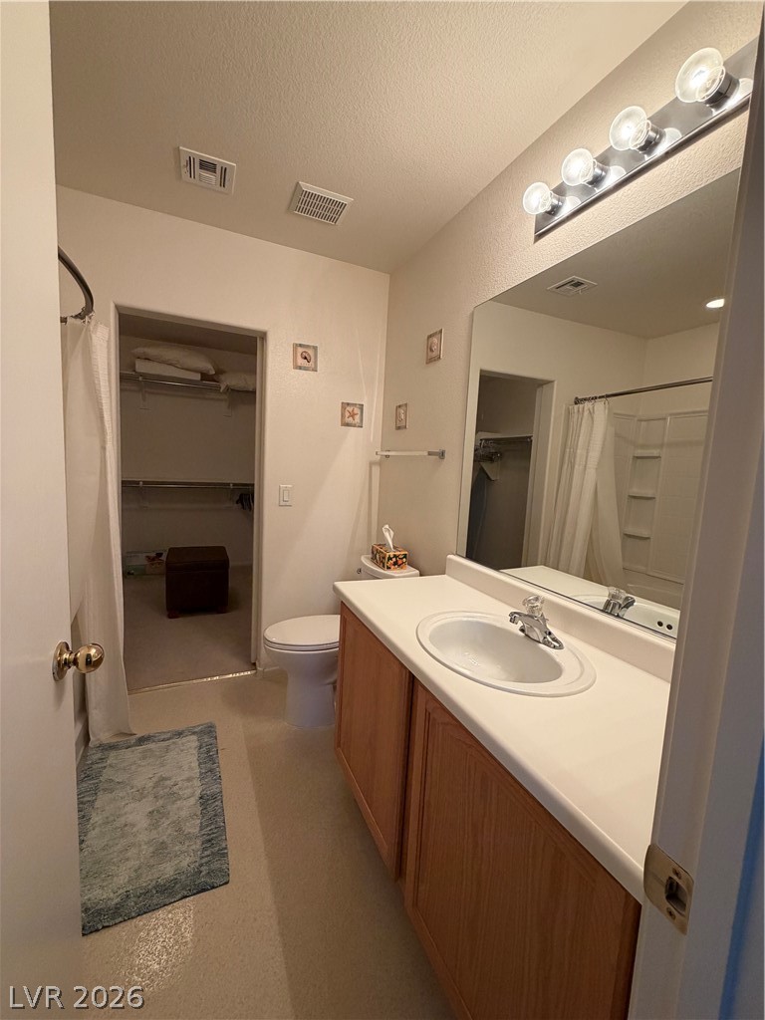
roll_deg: -3.3
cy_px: 510
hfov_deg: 85.7
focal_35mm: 14
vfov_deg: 102.1
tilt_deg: -6.1
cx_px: 382
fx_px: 413
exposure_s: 1/120
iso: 250
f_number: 2.2
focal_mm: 2.22
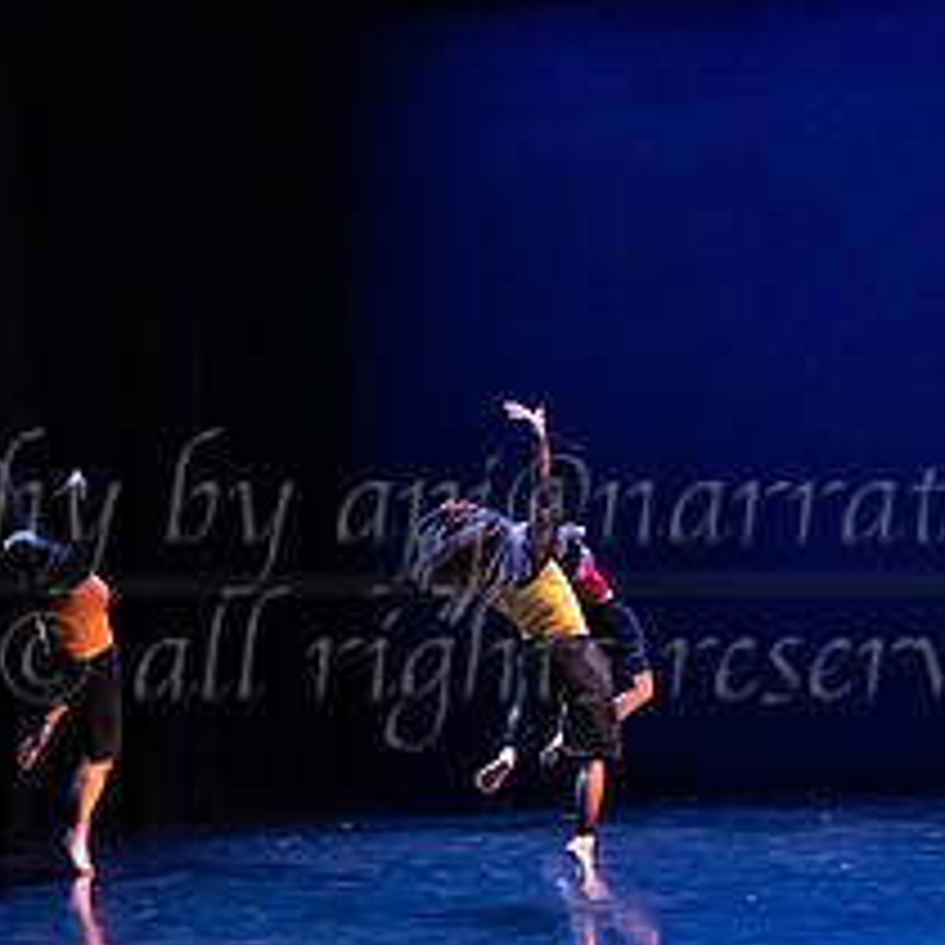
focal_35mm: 82
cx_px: 585
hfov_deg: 21.1
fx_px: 2533
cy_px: 717
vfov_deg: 21.0
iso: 4000
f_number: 4
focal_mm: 28
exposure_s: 1/320
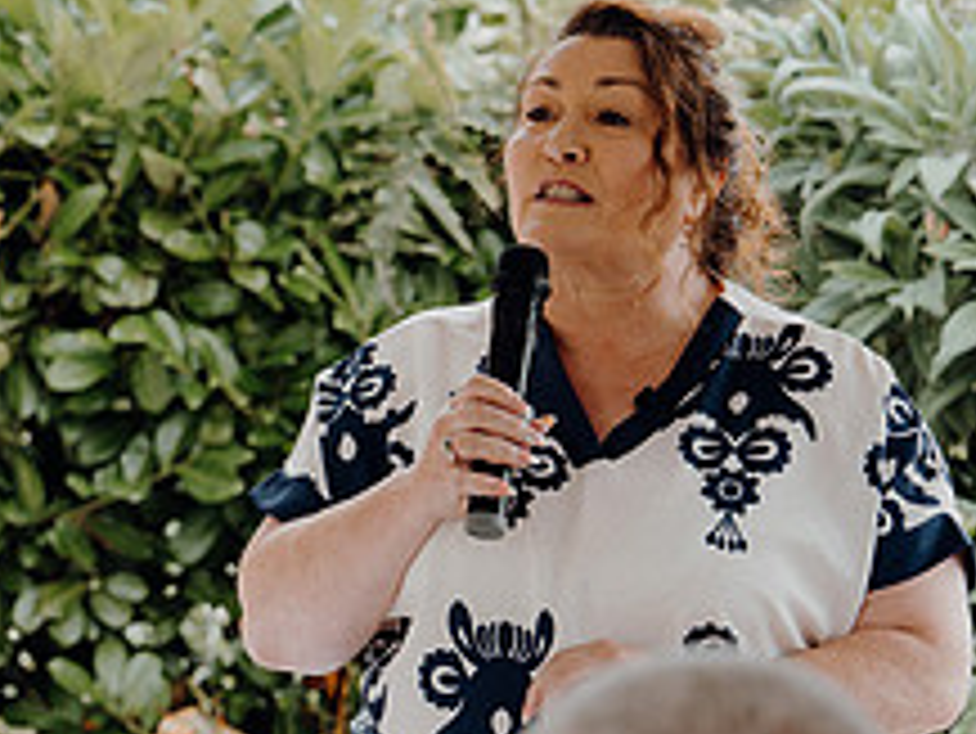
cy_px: 597
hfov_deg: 10.9
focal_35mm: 180
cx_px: -13
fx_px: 5078
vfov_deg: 8.2
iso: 125
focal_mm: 70
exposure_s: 1/200
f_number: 3.5
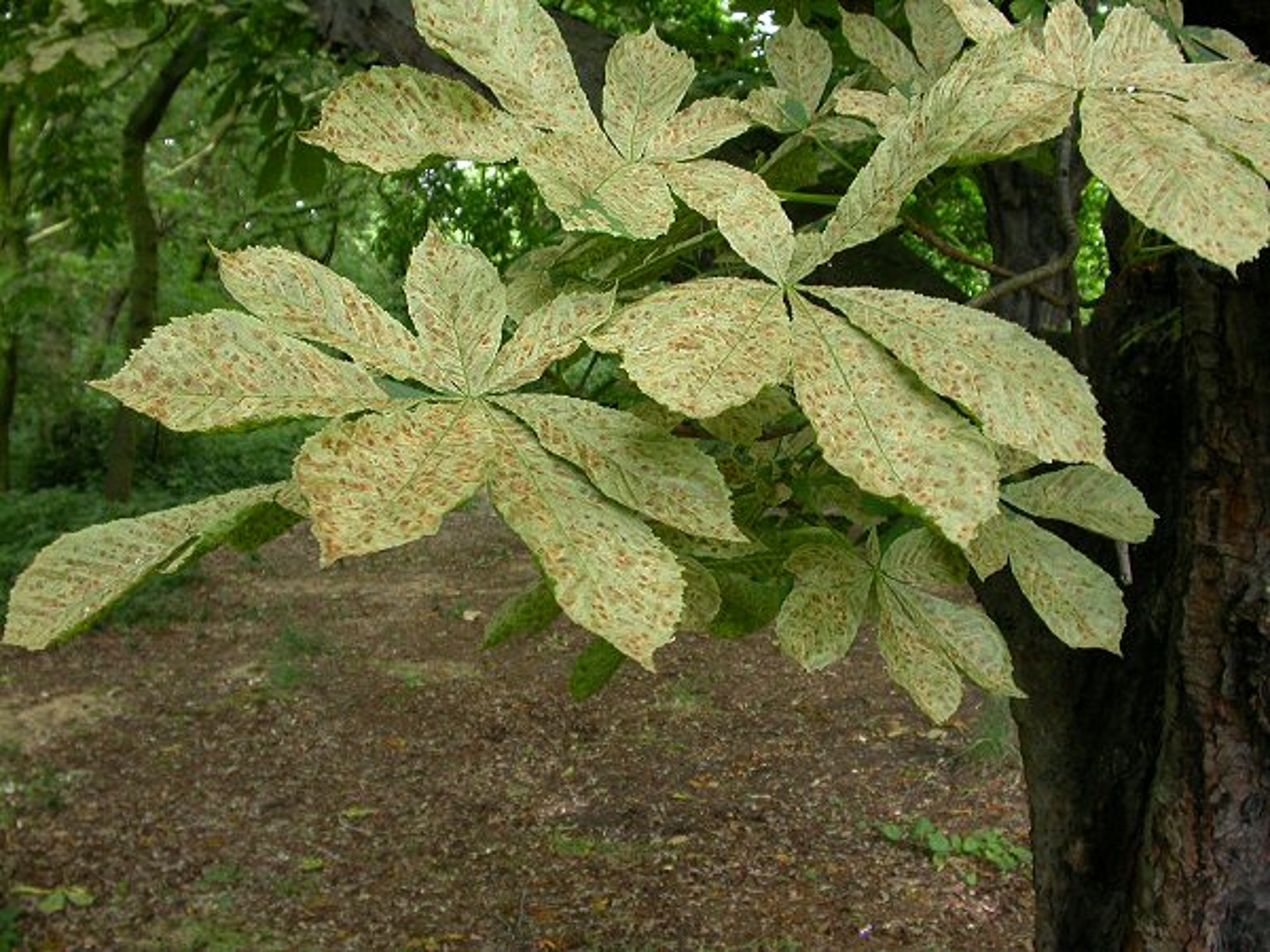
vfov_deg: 37.7
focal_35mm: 38
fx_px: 1394
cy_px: 476
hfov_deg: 49.0
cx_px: 635
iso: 100
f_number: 3.3
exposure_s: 1/83.5
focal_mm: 7.85
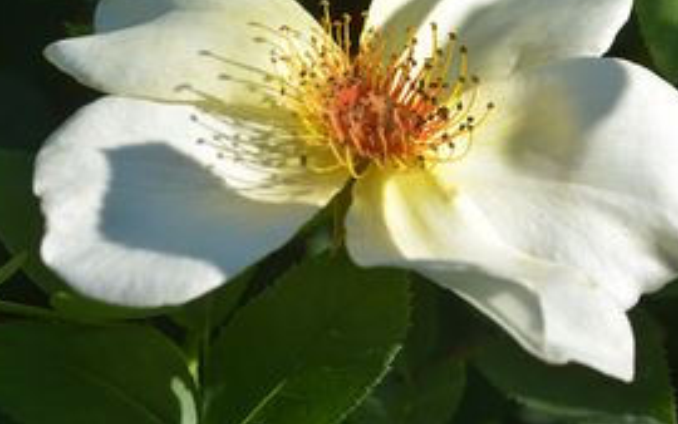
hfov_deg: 13.8
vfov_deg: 8.7
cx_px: 367
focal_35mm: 151
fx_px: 2791
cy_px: 119
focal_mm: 100
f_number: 13
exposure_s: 1/500
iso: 400
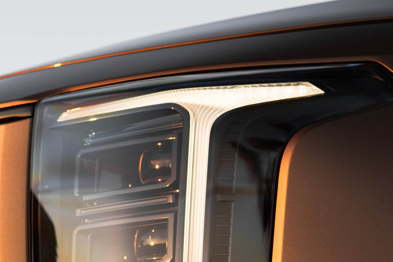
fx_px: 1648
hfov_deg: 13.6
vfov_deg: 9.1
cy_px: 242
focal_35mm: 151
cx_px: 160
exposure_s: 1/320
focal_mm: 62
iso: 800
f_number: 5
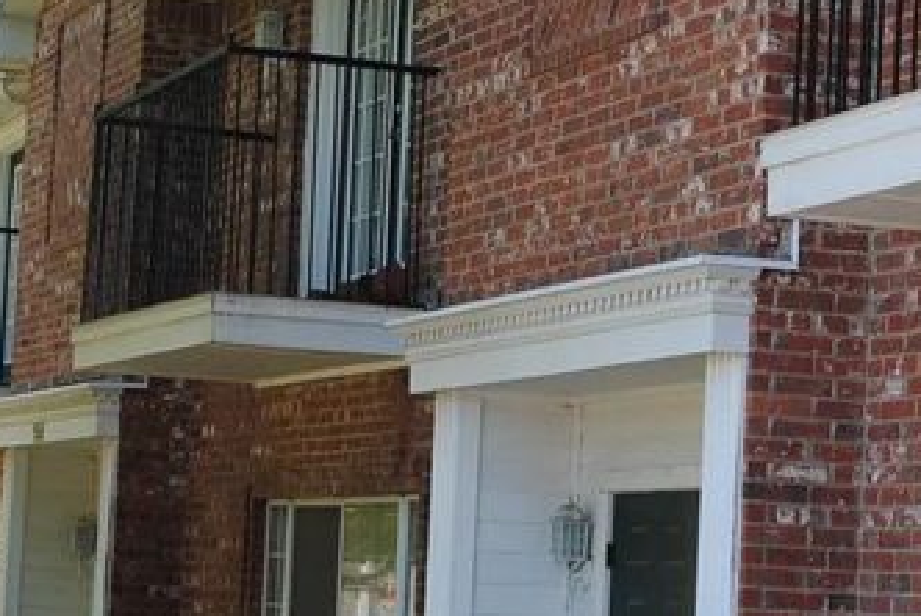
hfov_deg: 18.4
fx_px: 2842
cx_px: 477
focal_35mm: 111
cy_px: 312
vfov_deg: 12.4
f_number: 4
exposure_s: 1/160
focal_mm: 24
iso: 100
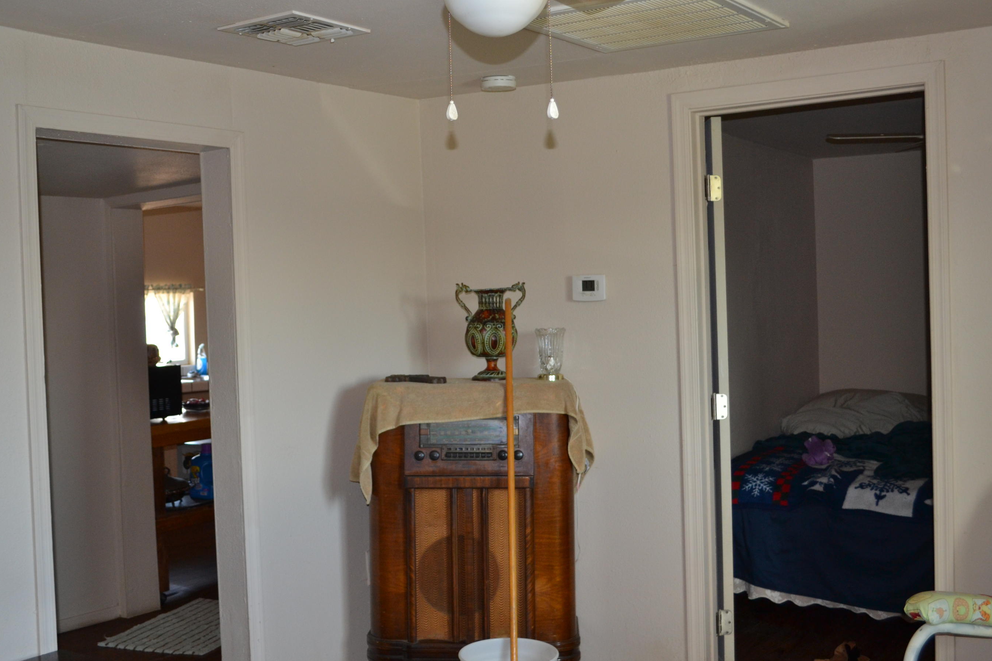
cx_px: 449
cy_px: 299
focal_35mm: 40
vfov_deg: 33.4
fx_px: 1102
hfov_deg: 48.4
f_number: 4
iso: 560
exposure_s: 1/60
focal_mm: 24
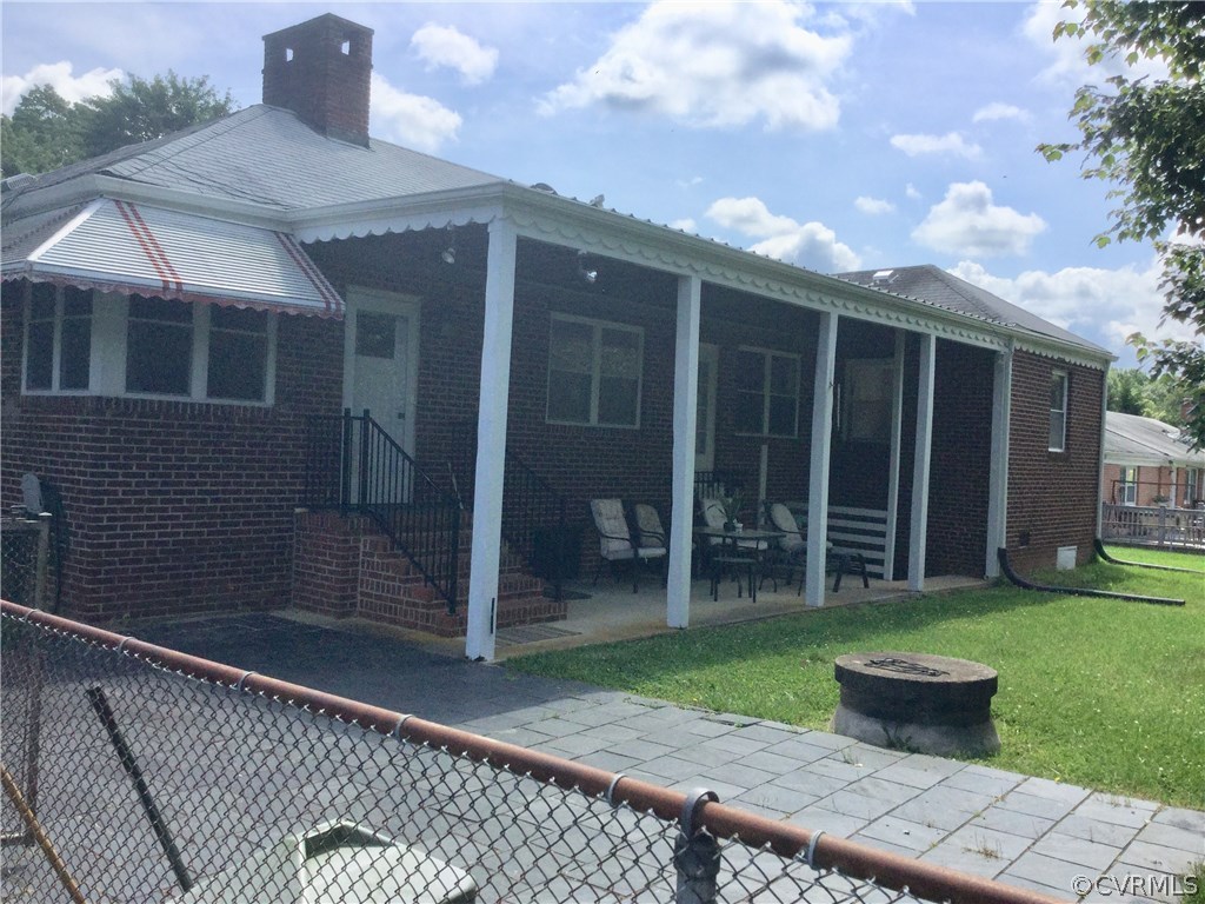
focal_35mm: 31
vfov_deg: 45.4
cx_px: 602
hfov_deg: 58.4
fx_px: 1079
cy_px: 452
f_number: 2.4
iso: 25
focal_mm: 3.3
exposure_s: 1/2092
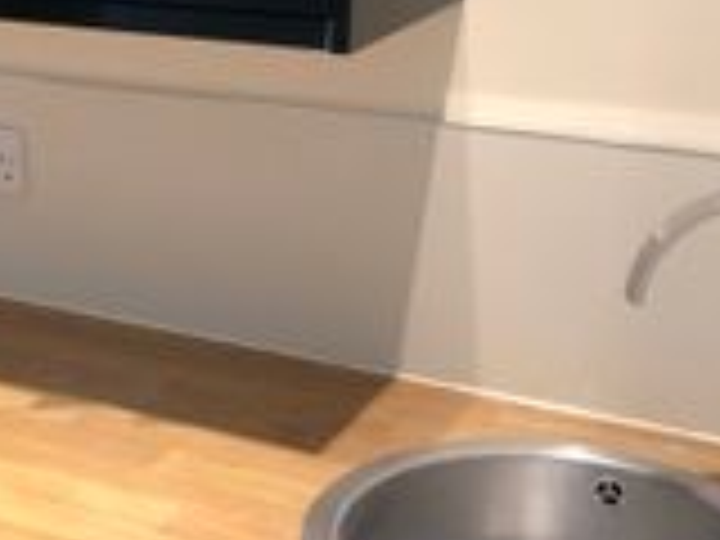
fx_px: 1456
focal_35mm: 70
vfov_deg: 21.0
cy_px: 279
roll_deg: +2.0
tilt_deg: -19.5
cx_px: 122
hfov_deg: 27.1
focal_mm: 3.99
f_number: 1.8
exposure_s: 1/20
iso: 40
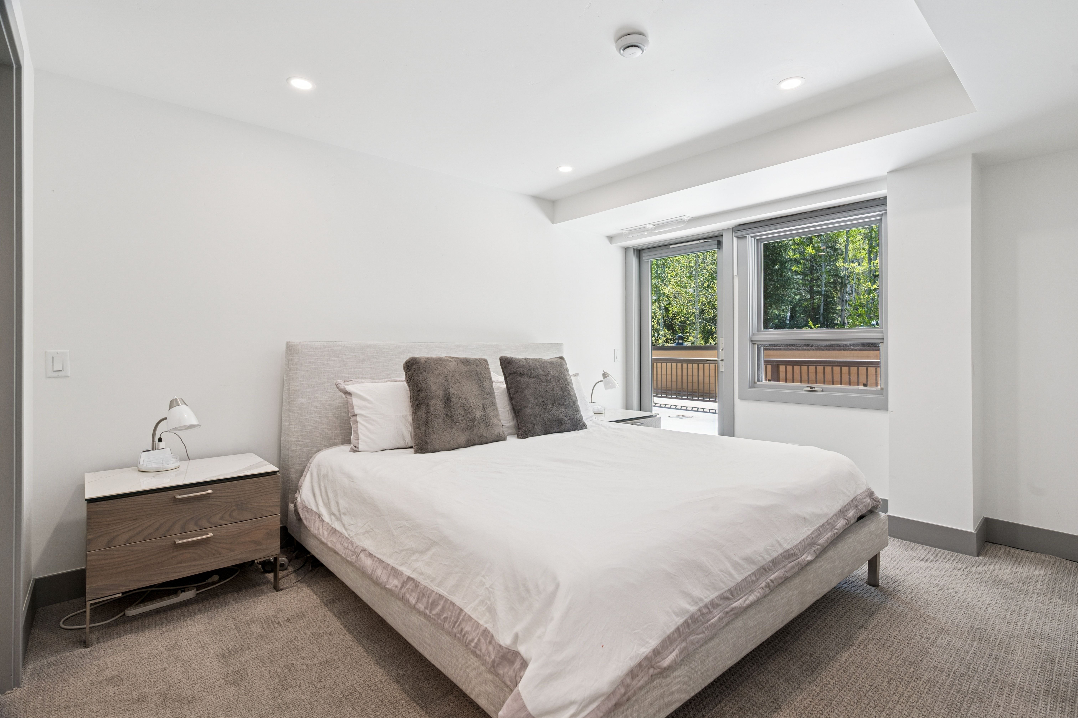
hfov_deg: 95.0
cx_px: 539
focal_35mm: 16
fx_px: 494
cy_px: 359
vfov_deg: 72.0
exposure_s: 1/60
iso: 400
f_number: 9
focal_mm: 16.5
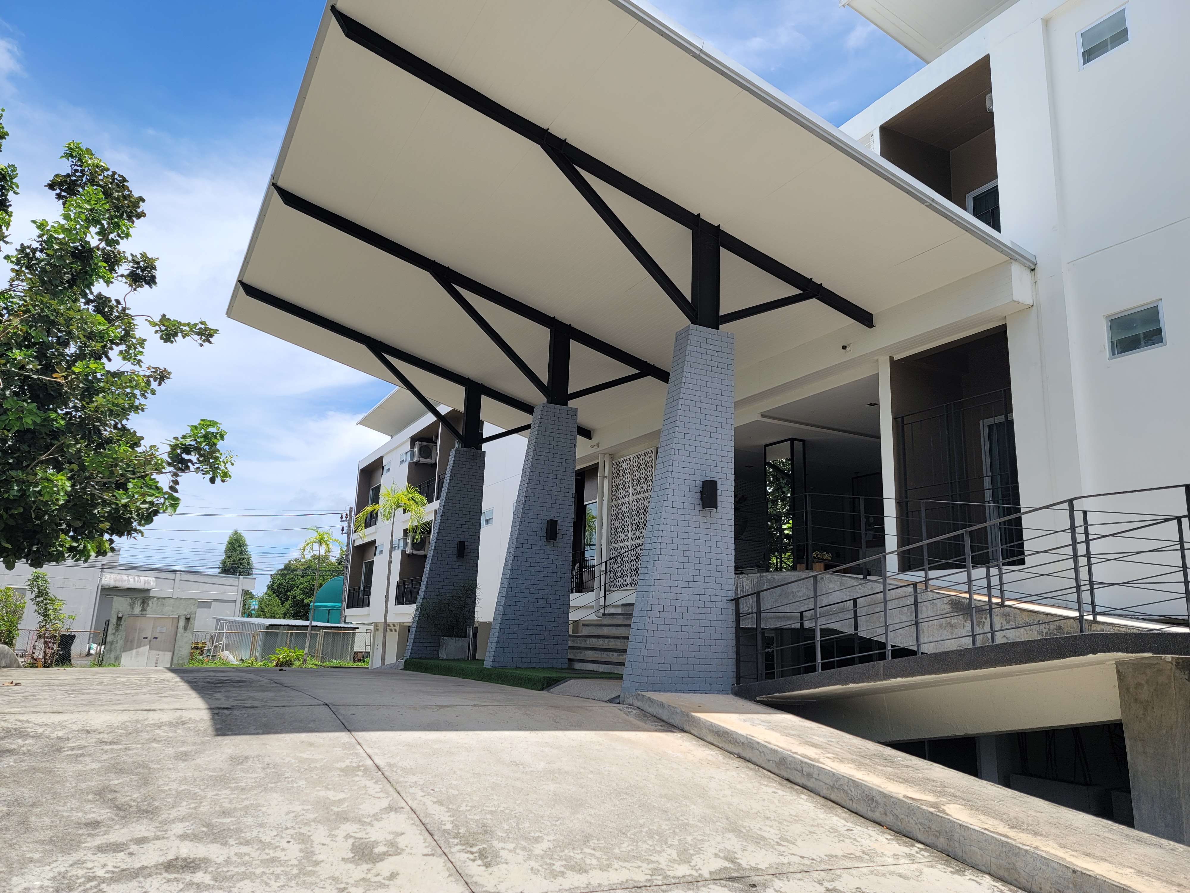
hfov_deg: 69.4
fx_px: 859
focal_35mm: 25
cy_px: 446
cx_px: 595
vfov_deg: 54.9
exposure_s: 1/878
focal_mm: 7
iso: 20
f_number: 1.8
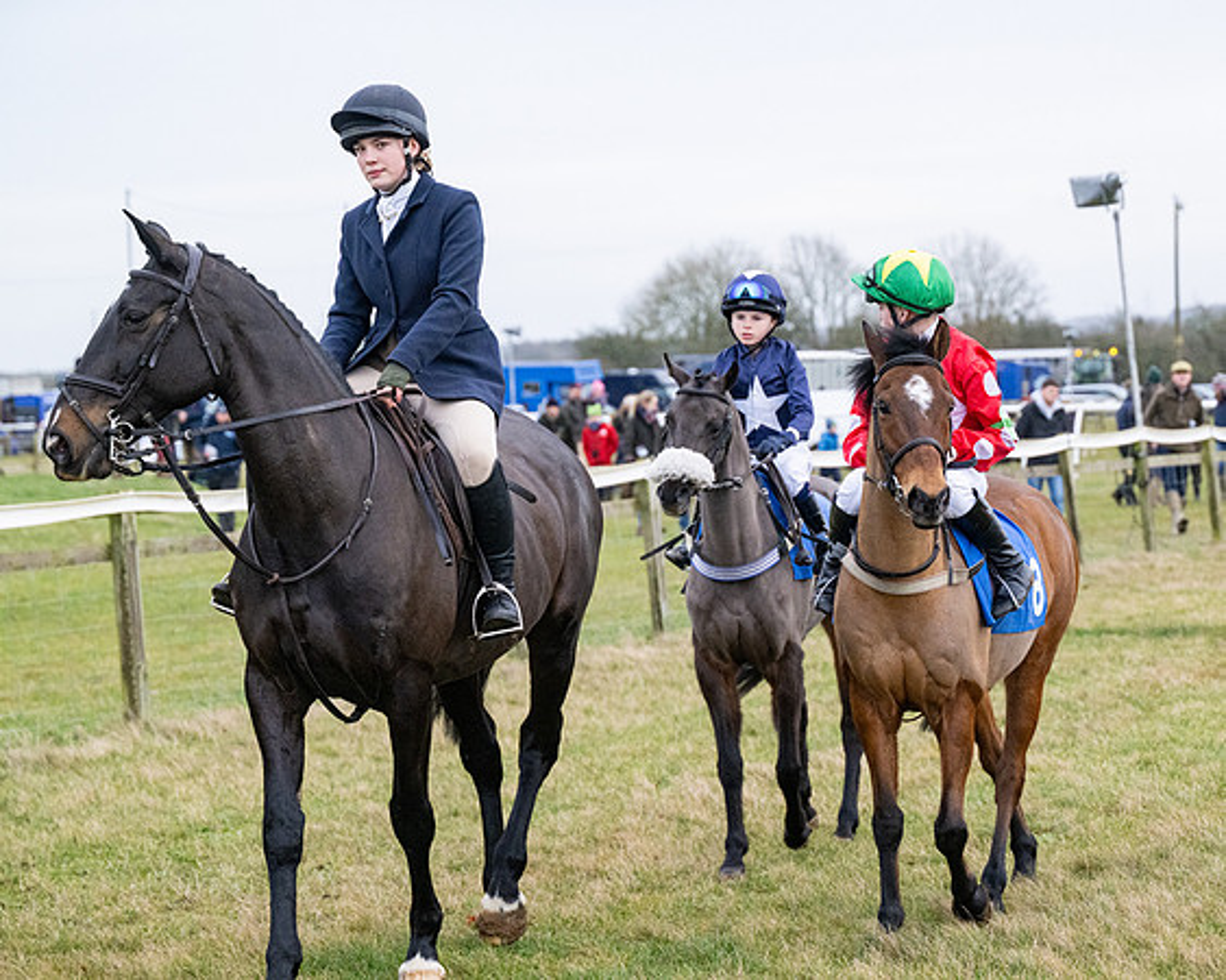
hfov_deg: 17.4
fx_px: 4003
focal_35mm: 110
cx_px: 736
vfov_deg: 14.0
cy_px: 490
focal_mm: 98
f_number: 5
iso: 2000
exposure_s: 1/3200
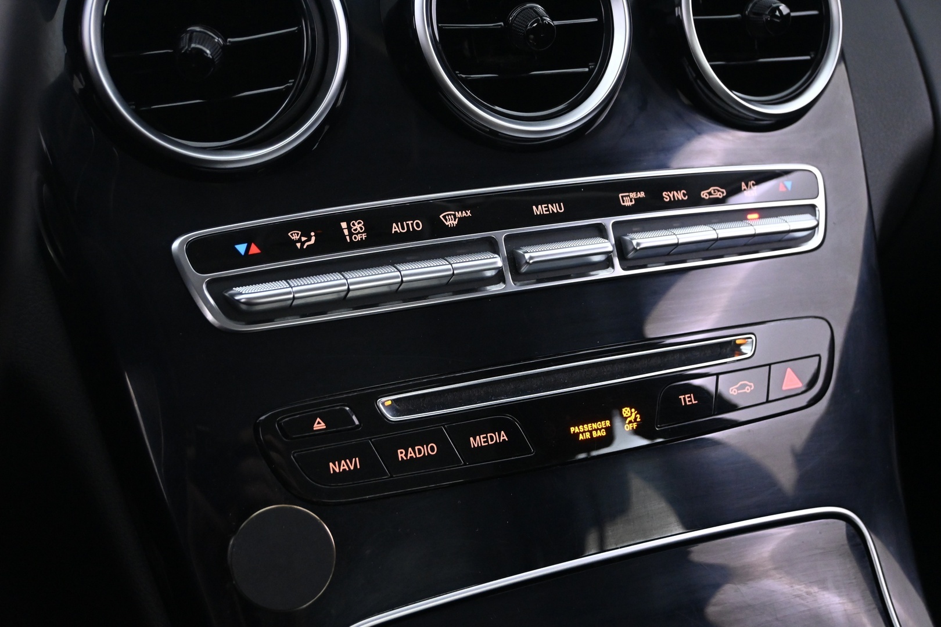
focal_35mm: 42
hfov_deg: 46.4
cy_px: 314
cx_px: 470
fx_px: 1098
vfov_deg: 31.9
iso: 3200
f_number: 4.5
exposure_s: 1/20
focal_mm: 28
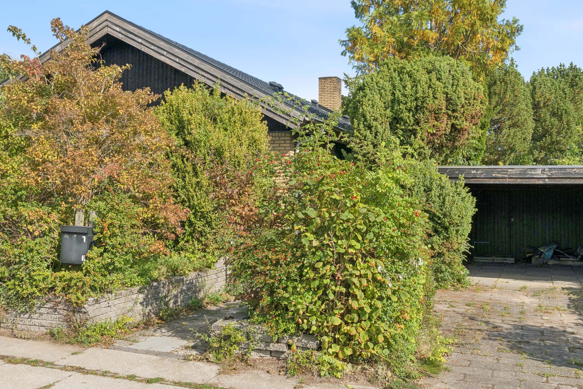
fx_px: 629
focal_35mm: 39
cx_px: 310
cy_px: 163
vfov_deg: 34.2
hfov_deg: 49.7
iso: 400
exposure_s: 1/1250
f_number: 7.1
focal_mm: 15
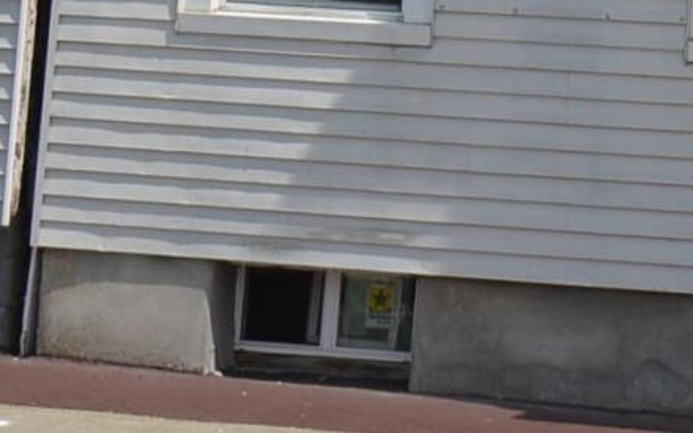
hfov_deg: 10.5
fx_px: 3664
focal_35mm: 194
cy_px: -468
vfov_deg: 6.5
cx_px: 964
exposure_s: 1/320
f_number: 9
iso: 100
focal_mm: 28
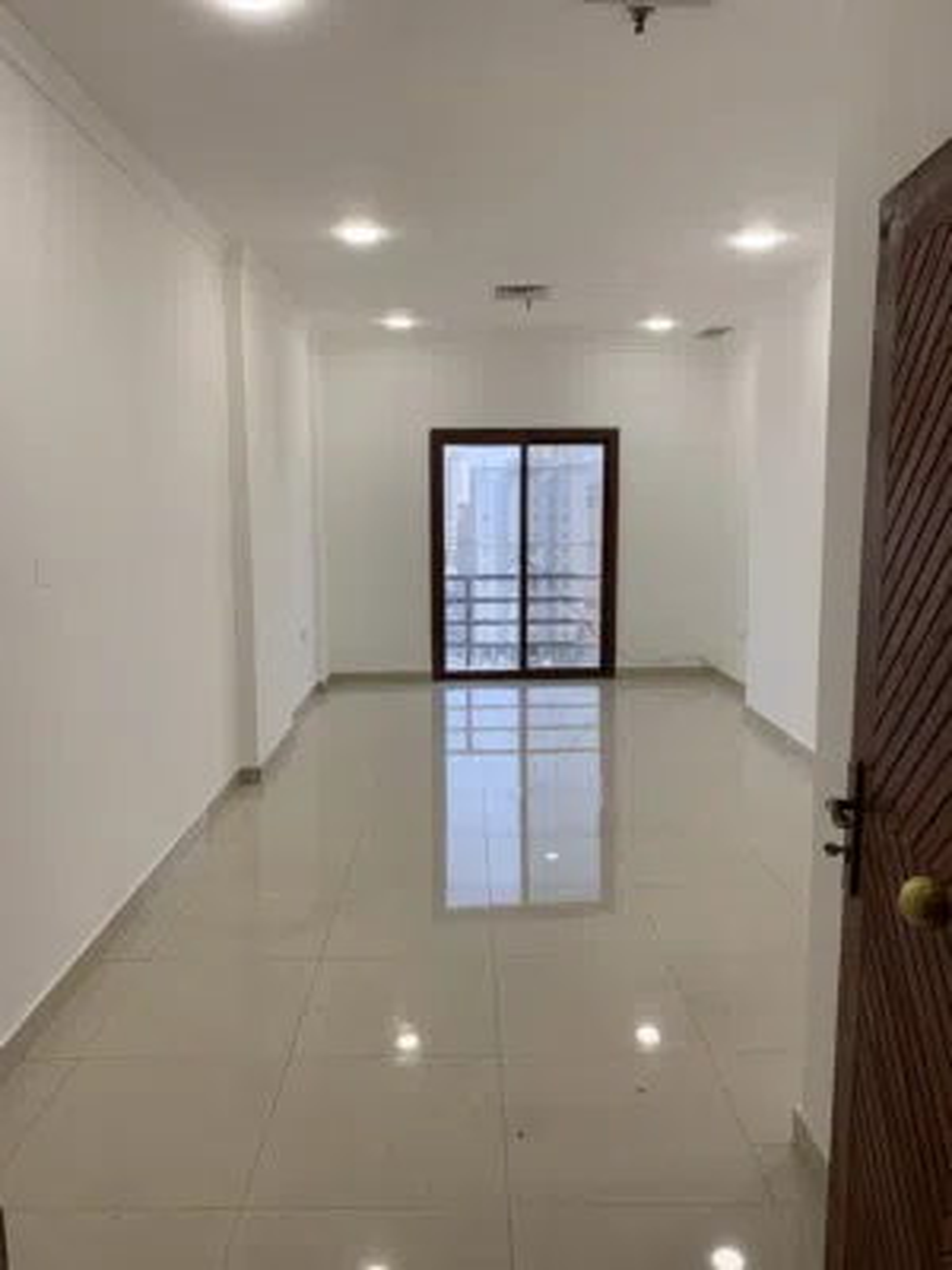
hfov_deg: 53.1
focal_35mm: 26
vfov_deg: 67.3
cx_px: 476
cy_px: 635
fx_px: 953
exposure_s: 1/122
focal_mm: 4.25
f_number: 1.8
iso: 32
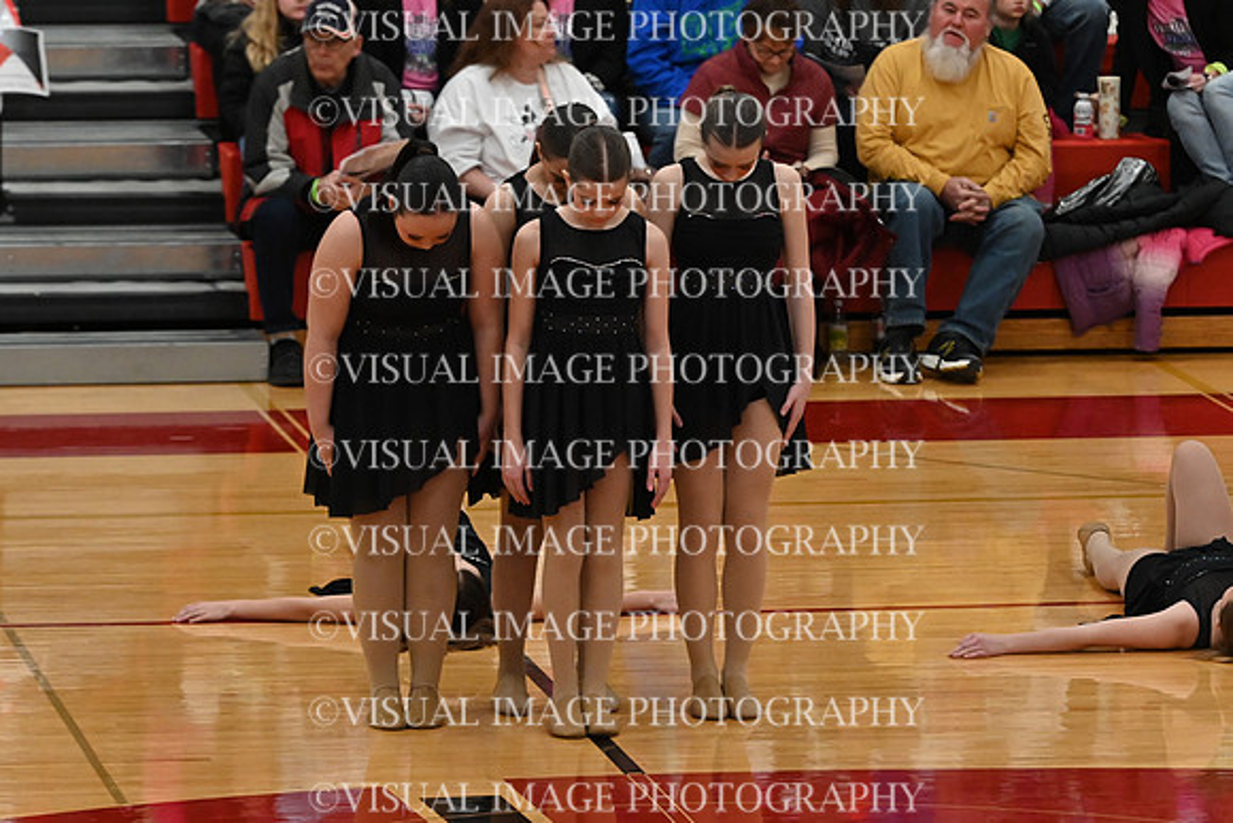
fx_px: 8222
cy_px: 412
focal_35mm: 240
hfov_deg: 8.6
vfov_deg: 5.7
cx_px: 616
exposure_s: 1/400
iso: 5000
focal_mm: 160
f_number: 4
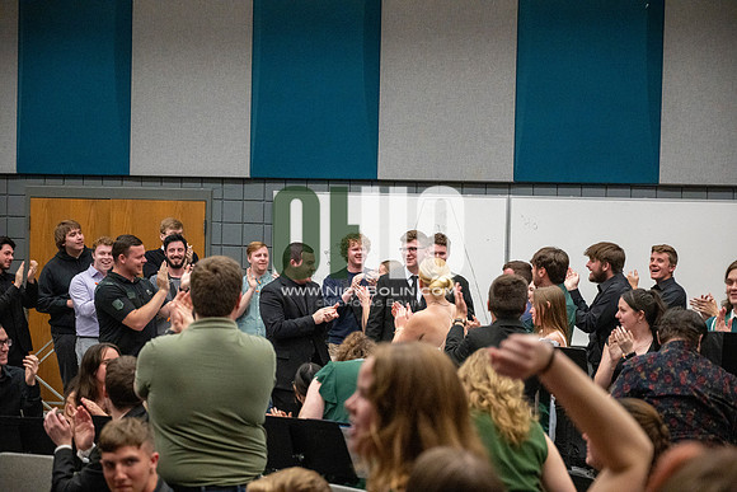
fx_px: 1433
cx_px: 368
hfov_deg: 28.8
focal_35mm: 70
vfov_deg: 19.5
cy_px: 246
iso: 10000
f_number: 4
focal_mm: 70
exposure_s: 1/500
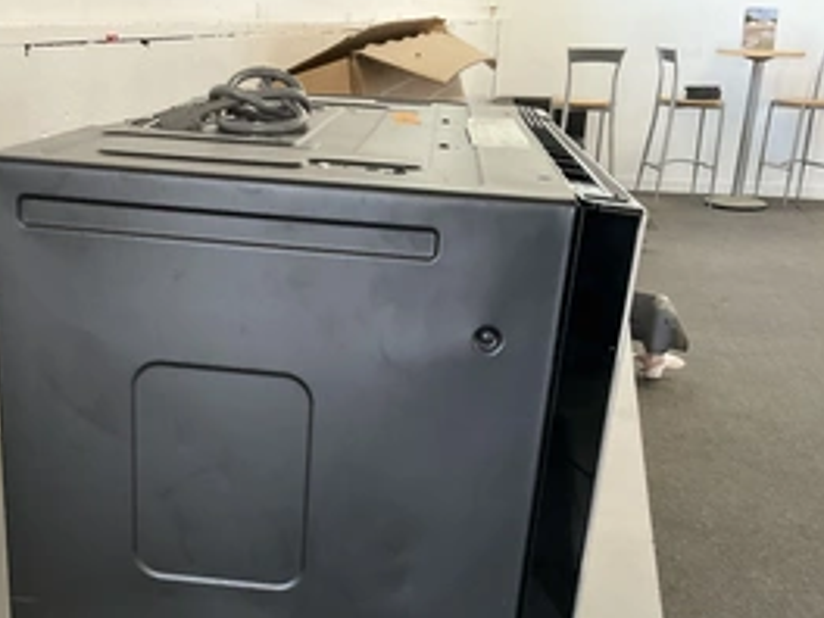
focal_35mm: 44
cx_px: 328
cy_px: 437
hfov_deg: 42.7
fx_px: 1047
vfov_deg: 32.5
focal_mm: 3
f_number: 1.8
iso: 250
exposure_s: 1/60
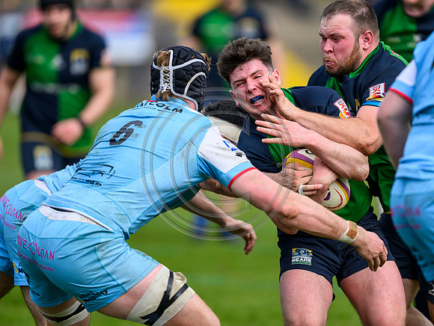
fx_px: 5437
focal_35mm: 433
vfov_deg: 3.4
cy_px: 163
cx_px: 245
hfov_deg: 4.6
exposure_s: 1/4000
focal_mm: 400
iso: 500
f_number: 3.2
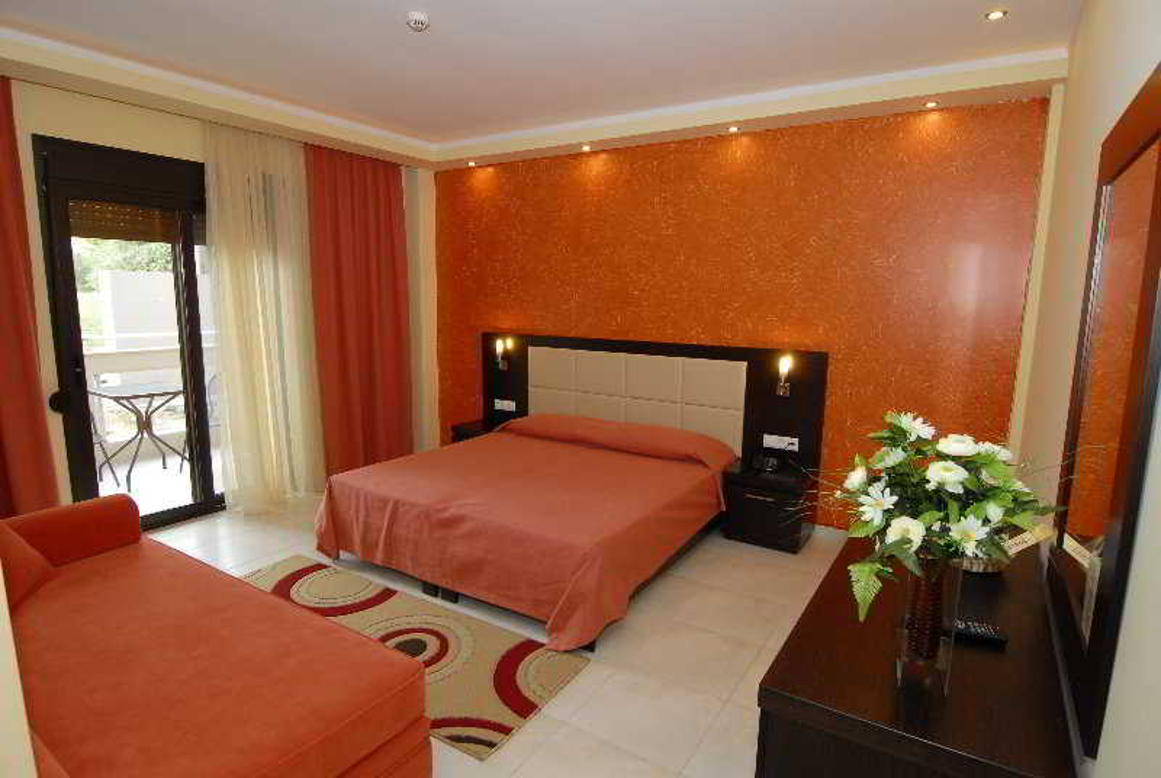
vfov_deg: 67.6
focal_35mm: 18
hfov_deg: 89.9
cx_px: 580
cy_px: 389
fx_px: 581
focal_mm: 12
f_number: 6.3
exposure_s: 1/40
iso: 400
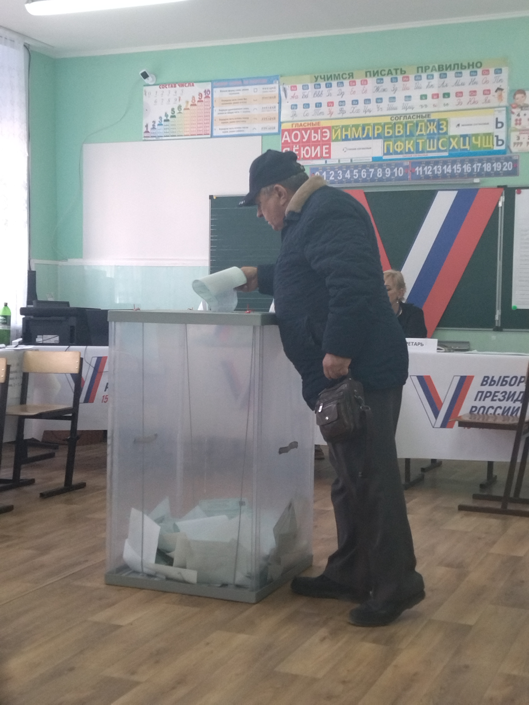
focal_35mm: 27
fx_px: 550
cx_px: 264
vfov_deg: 65.3
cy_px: 352
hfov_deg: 51.4
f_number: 1.79
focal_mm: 4.74
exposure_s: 1/33
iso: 188
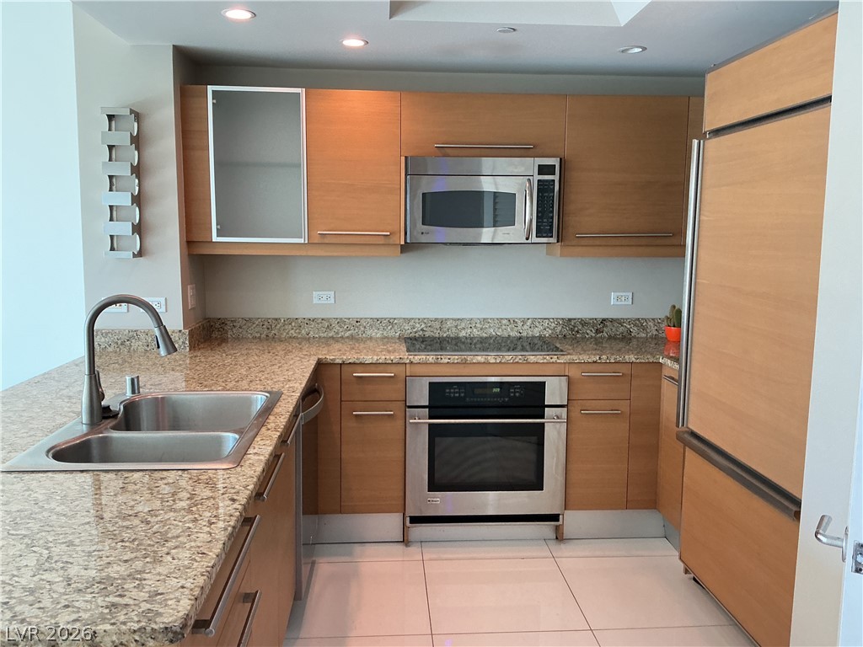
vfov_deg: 48.2
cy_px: 324
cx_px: 432
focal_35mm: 29
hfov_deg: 61.7
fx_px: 723
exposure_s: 1/60
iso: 125
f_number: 1.8
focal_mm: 3
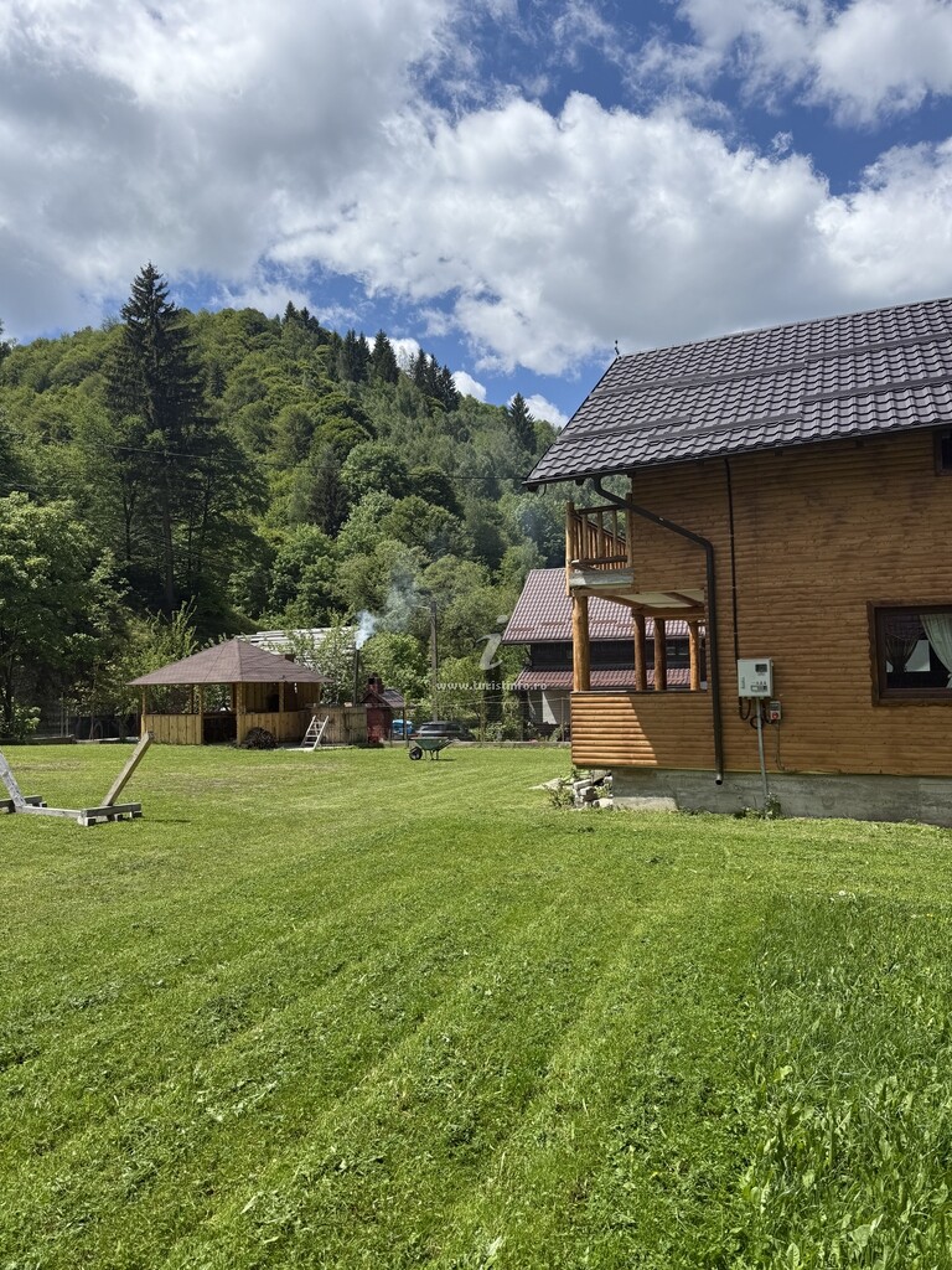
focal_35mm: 24
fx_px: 880
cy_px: 635
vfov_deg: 71.6
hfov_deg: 56.8
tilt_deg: +2.7
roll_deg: +0.4
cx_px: 476
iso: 80
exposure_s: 1/5714
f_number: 1.78
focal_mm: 6.76
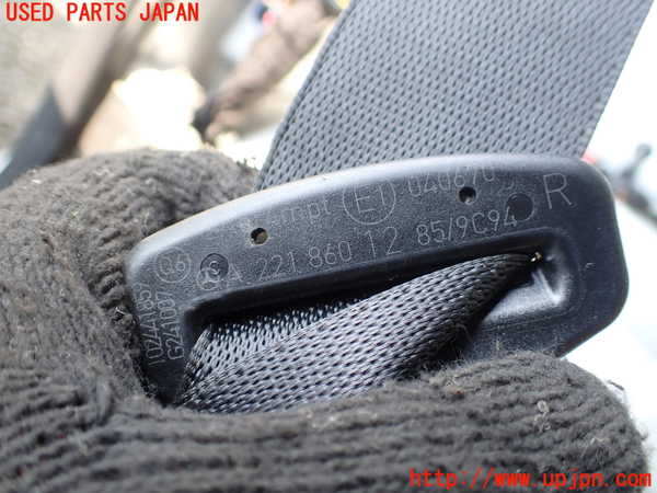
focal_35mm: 30
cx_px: 328
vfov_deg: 46.8
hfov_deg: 60.0
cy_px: 246
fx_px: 569
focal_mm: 5.4
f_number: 2.3
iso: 160
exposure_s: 1/125
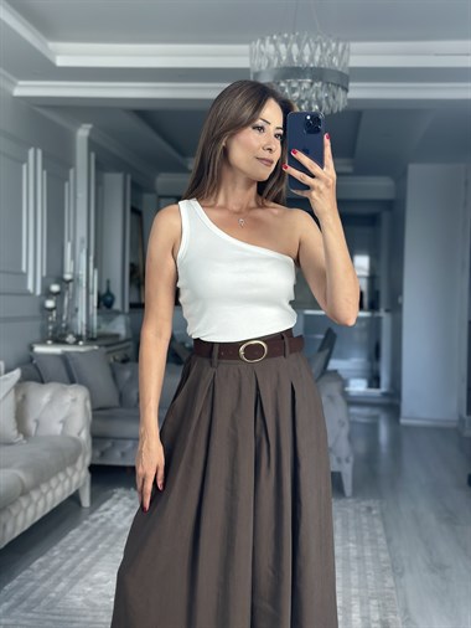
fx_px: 870
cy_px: 314
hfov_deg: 30.3
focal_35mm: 48
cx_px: 236
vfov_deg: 39.6
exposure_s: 1/134
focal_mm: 6.86
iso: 125
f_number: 1.78
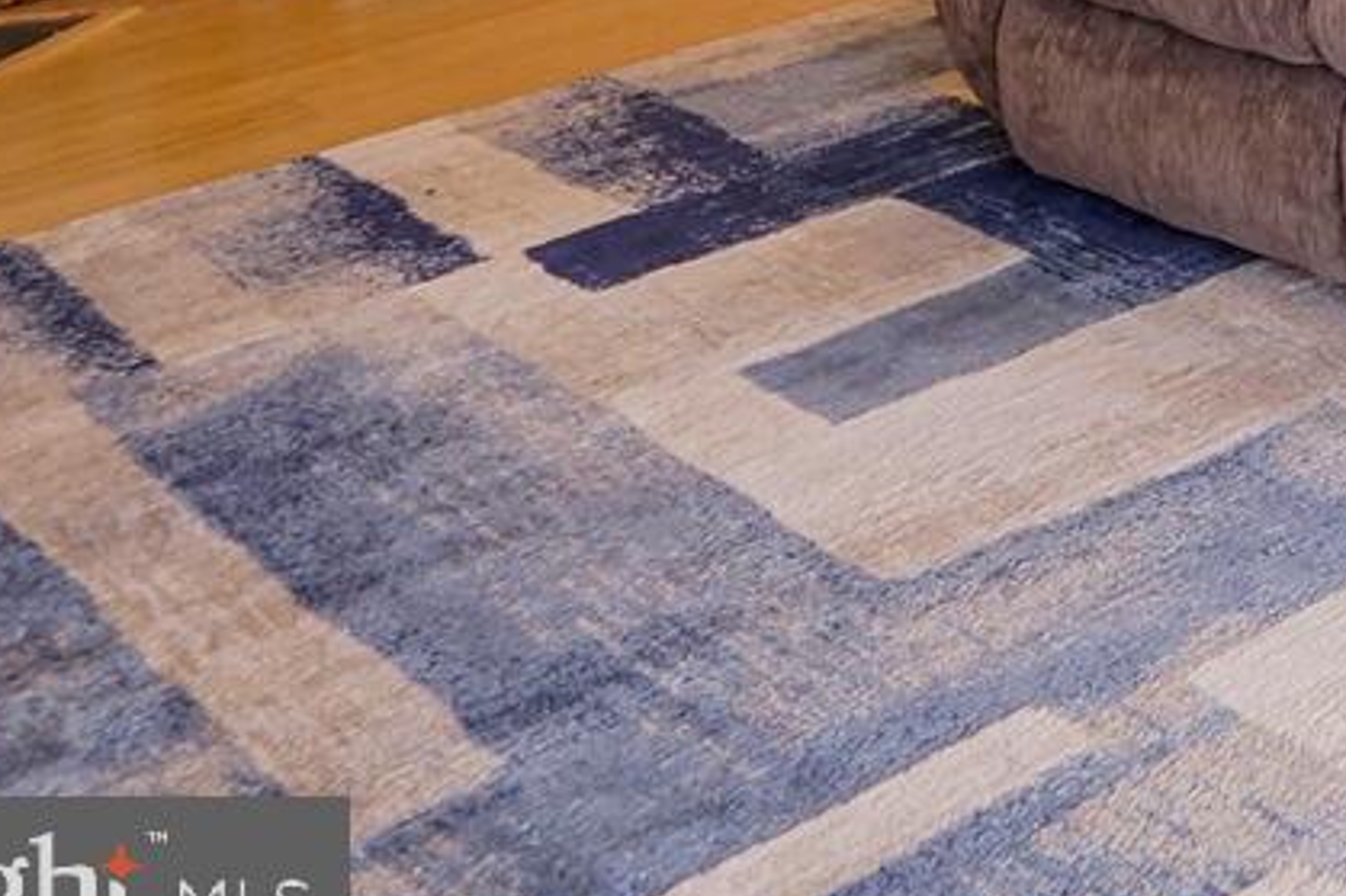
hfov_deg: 20.1
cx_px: 2525
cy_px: -857
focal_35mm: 66
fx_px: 2467
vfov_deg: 16.2
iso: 800
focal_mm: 16
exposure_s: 1/8
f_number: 8
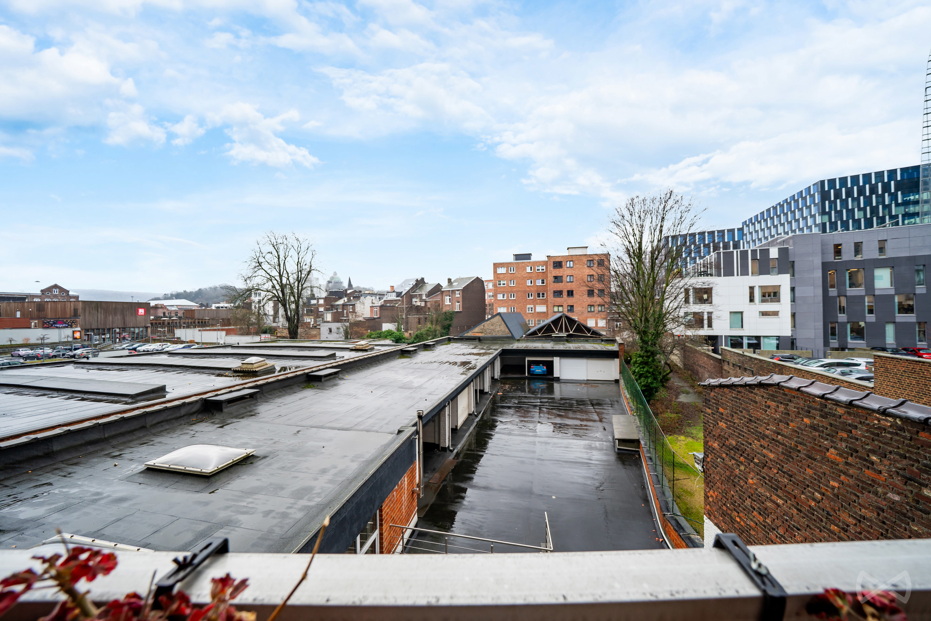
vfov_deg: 90.0
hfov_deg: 112.6
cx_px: 466
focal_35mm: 12
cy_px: 310
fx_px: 310
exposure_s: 1/125
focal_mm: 12
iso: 100
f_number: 4.5
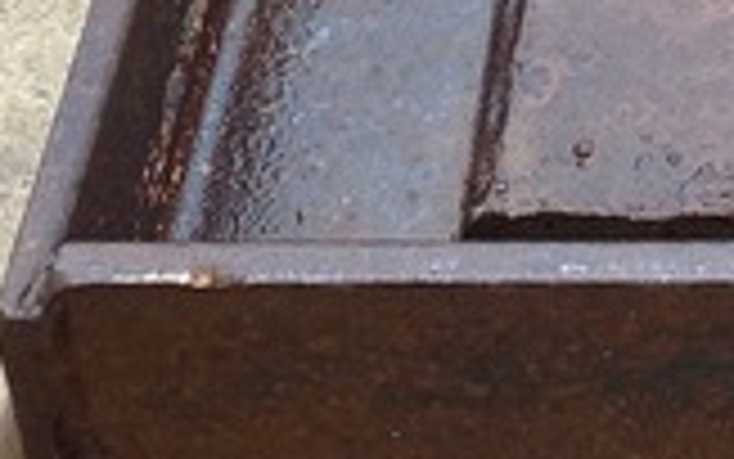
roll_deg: +2.9
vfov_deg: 8.7
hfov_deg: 14.4
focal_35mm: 135
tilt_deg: -34.9
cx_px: 1108
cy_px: -716
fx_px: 2701
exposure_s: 1/421
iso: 32
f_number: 1.8
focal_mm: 4.25
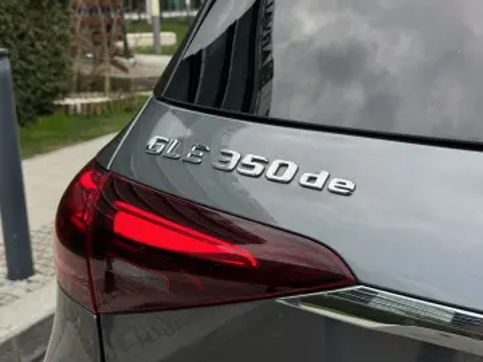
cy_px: 181
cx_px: 242
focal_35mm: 48
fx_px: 670
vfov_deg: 30.3
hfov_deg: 39.7
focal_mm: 6.76
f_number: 1.78
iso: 64
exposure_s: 1/1114
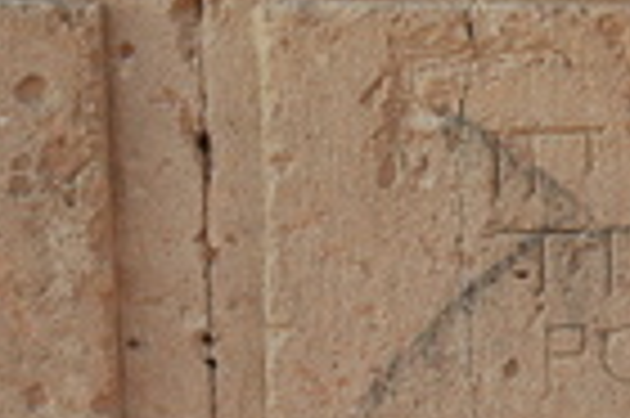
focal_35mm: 189
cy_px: 270
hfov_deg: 10.6
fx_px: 3304
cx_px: 837
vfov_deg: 7.2
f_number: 9
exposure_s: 1/320
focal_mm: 40
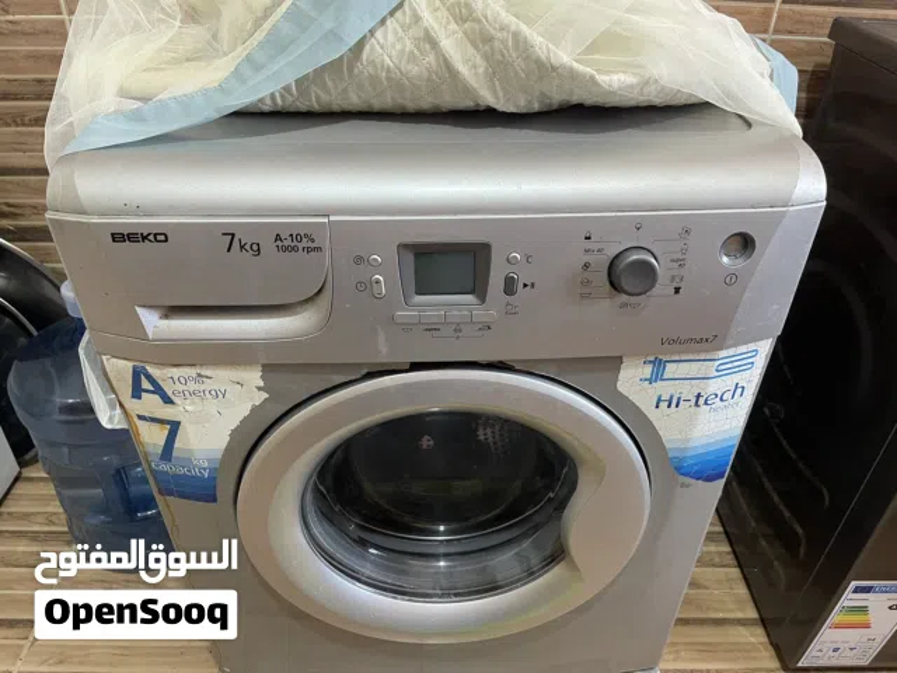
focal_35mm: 25
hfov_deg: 69.4
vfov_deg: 54.9
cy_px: 336
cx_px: 448
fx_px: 648
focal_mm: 5.1
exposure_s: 1/60
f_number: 1.6
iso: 400
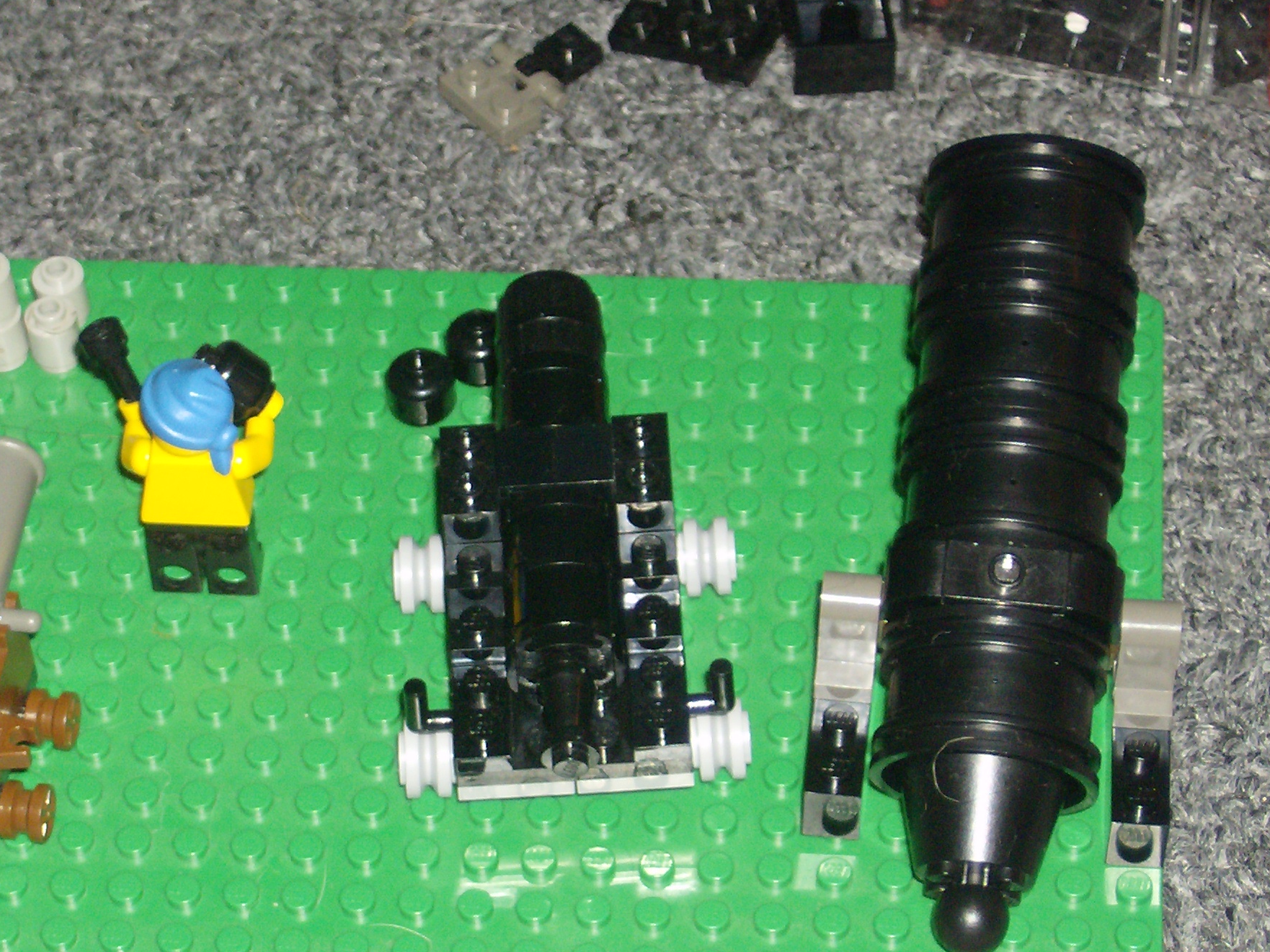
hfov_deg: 15.8
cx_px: 368
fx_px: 4549
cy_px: 547
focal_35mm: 124
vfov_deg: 11.9
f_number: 4.2
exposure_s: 1/101
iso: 200
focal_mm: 14.1
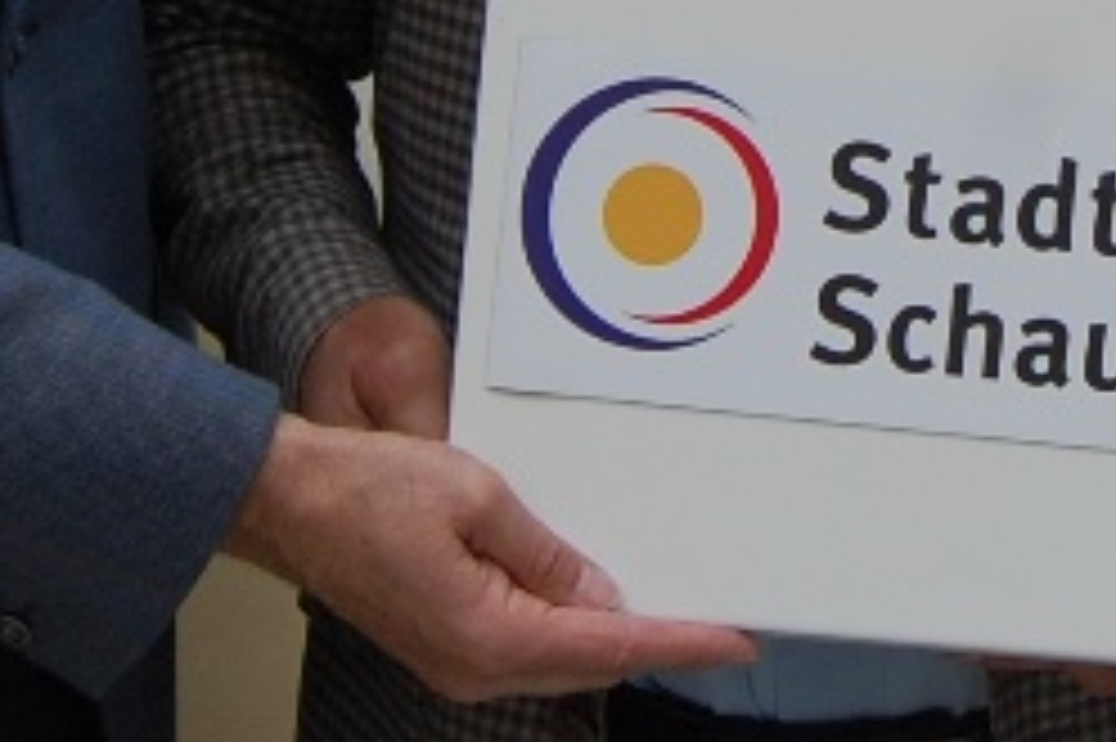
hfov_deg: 13.9
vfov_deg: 9.3
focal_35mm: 145
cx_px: 1184
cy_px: -274
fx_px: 4492
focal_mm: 20
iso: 360
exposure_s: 1/125
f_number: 5.6
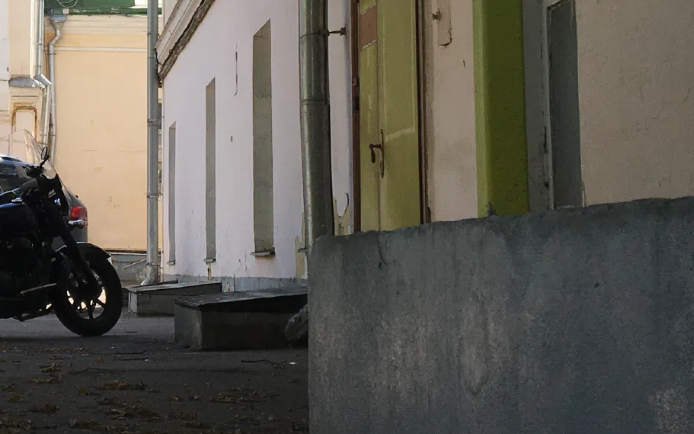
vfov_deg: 15.9
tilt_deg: +9.7
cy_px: 43
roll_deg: -1.4
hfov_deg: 24.2
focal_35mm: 81
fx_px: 1532
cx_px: -22
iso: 25
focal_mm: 4.15
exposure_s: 1/674
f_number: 2.2
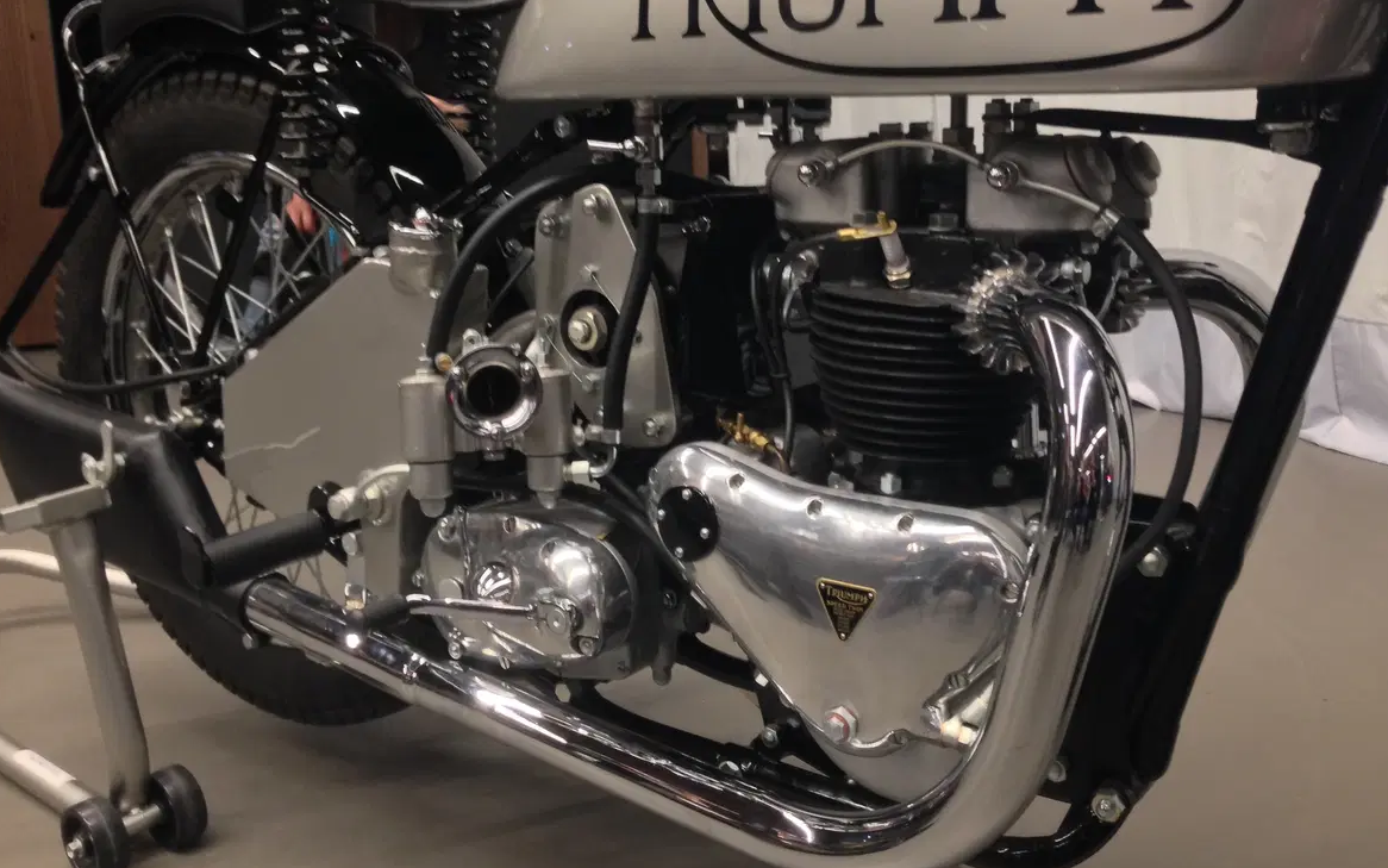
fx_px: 1362
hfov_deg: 54.0
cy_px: 382
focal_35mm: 36
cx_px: 692
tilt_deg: -12.1
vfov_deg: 35.3
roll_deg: +1.3
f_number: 2.4
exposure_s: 1/20
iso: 200
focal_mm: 4.12
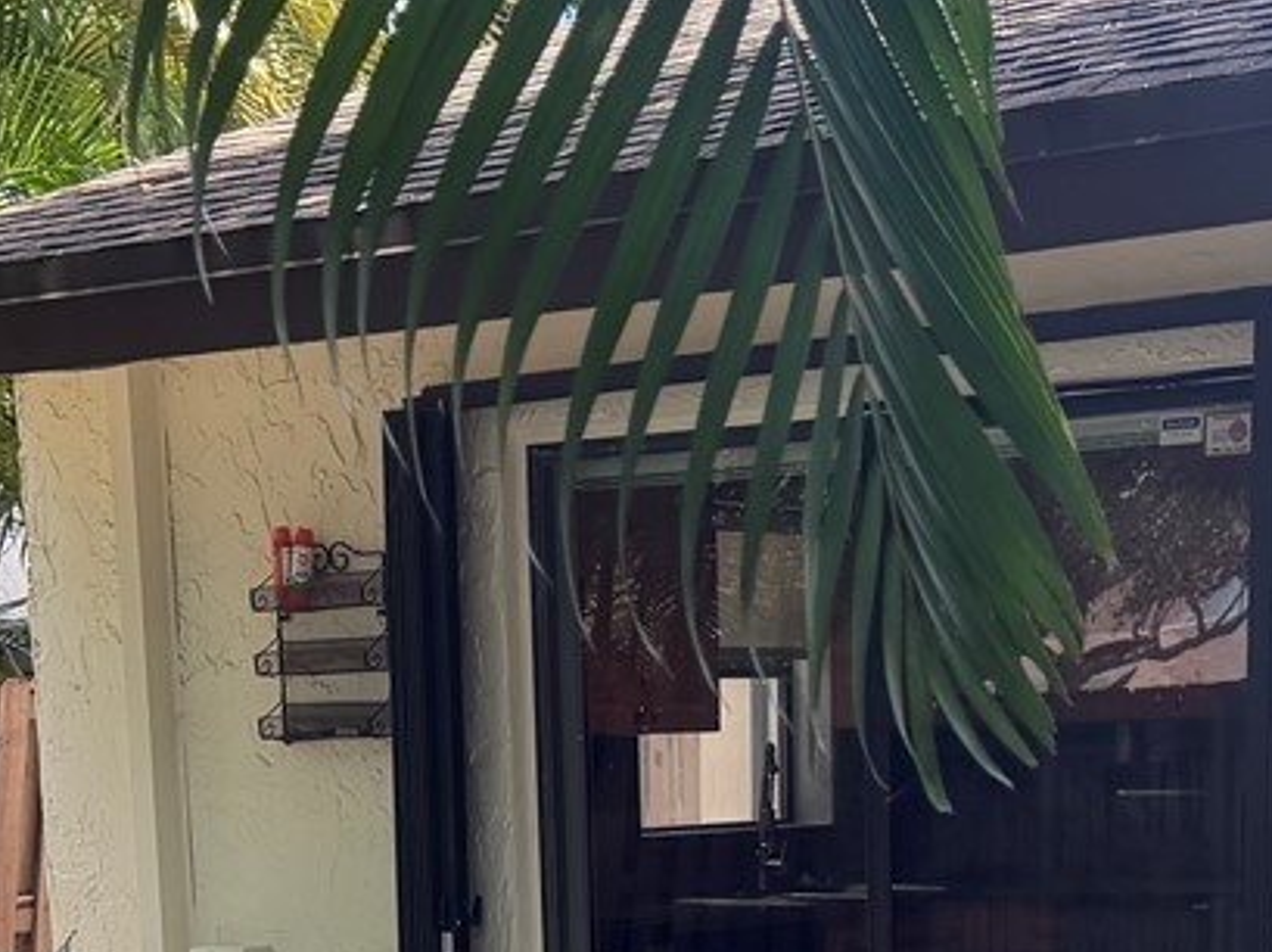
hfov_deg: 20.9
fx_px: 3451
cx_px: 737
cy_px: 1291
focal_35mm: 94
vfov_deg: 14.9
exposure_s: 1/593
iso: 100
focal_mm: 6.76
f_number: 1.78
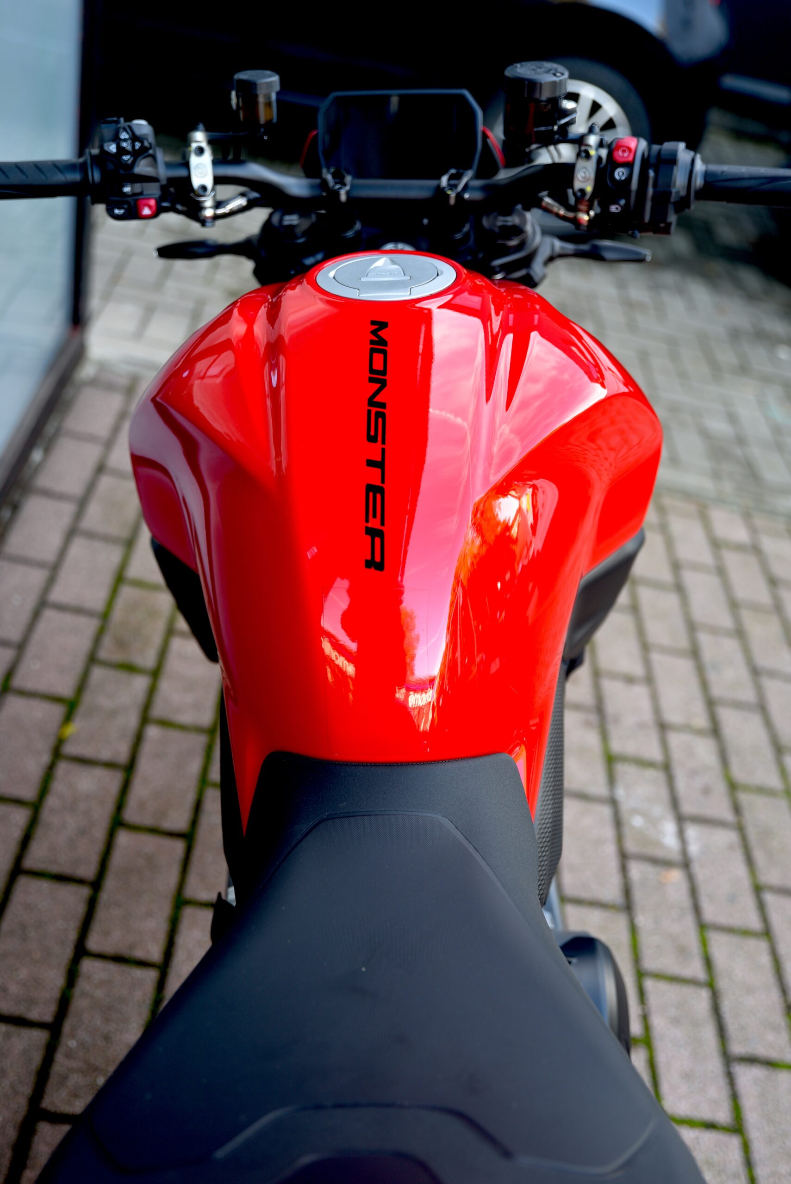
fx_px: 1317
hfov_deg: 33.4
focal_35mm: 40
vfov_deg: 48.4
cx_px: 396
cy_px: 592
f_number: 2.8
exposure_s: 1/60
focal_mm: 40
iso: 200
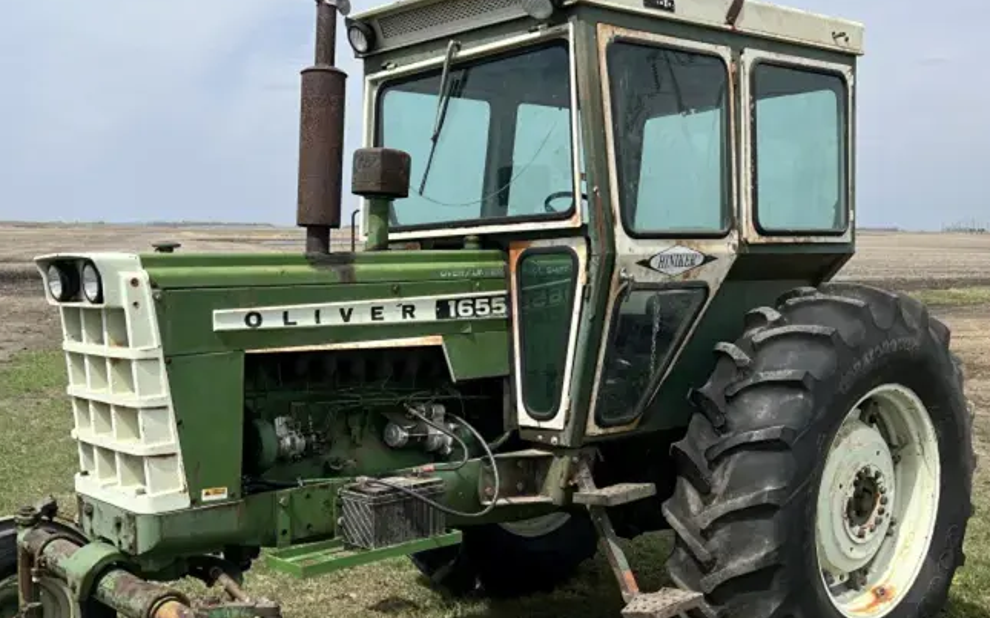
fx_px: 1106
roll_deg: -0.8
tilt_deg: -9.5
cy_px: 419
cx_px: 393
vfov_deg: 31.0
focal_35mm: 41
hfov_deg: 47.9
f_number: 1.5
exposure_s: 1/4274
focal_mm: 5.7
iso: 50
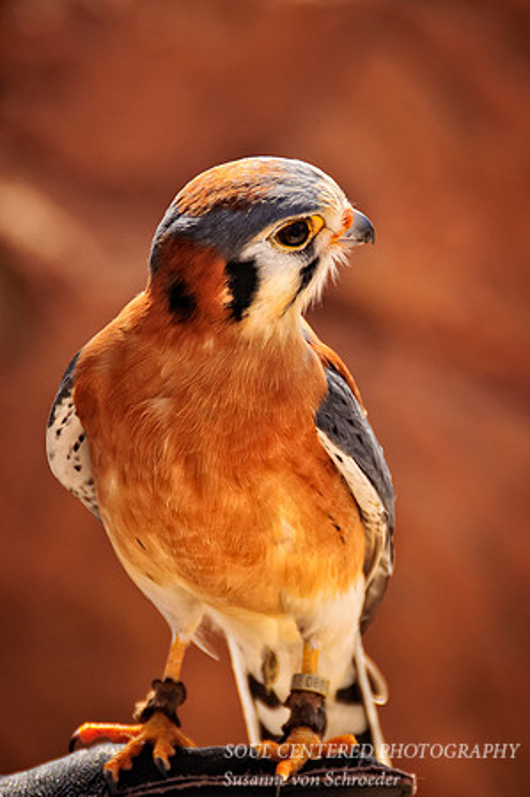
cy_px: 398
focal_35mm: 300
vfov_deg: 6.9
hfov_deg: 4.6
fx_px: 6640
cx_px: 265
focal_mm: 200
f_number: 5.6
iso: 500
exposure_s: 1/1500
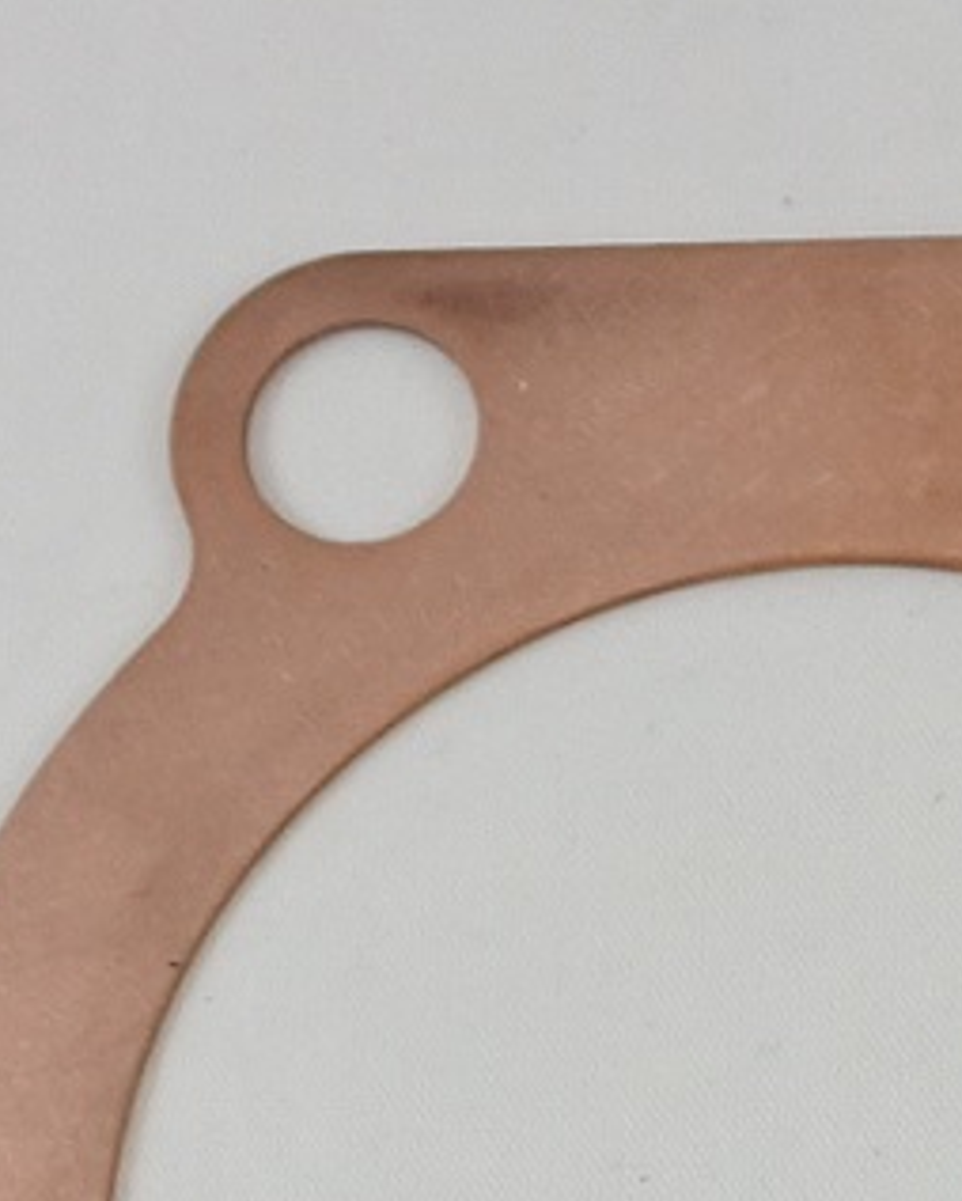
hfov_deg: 9.8
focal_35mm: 143
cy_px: 1843
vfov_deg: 12.7
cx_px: 2149
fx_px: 5084
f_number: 3.8
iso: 400
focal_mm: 12.1
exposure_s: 1/200
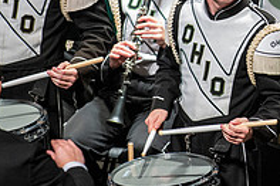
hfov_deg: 2.3
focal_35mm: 885
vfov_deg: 1.6
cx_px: 372
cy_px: -27
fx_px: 6877
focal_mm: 300
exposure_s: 1/400
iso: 5000
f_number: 5.6
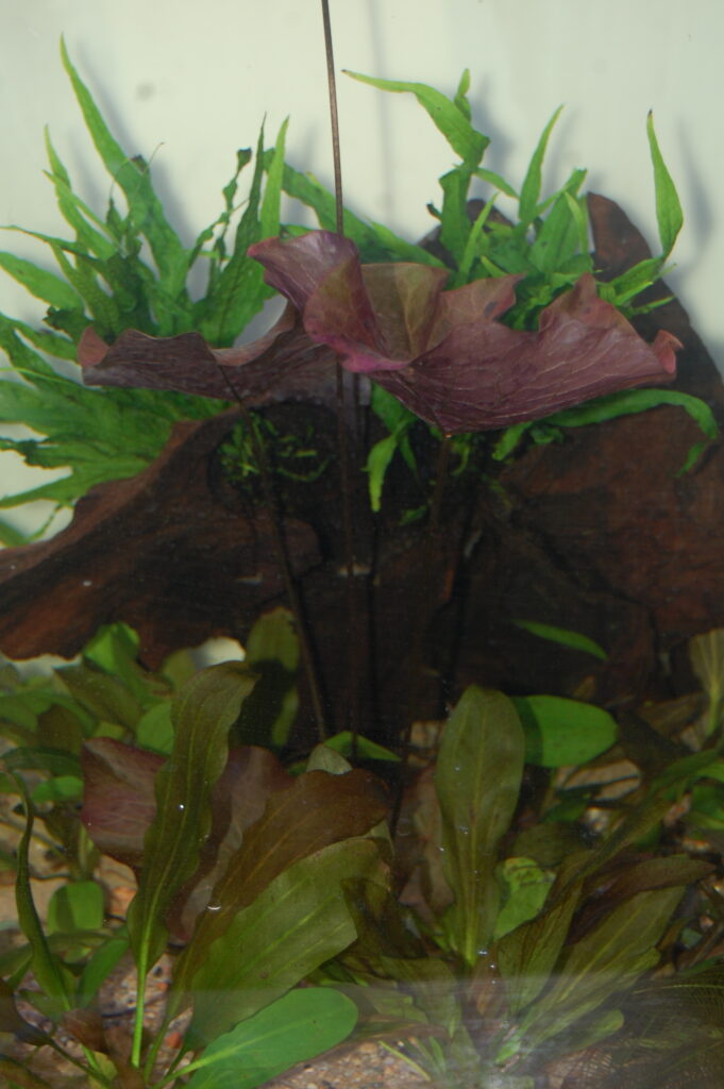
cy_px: 544
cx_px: 362
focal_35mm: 68
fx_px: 2040
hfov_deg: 20.1
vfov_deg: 29.9
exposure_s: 1/60
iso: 400
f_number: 5.3
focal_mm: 45
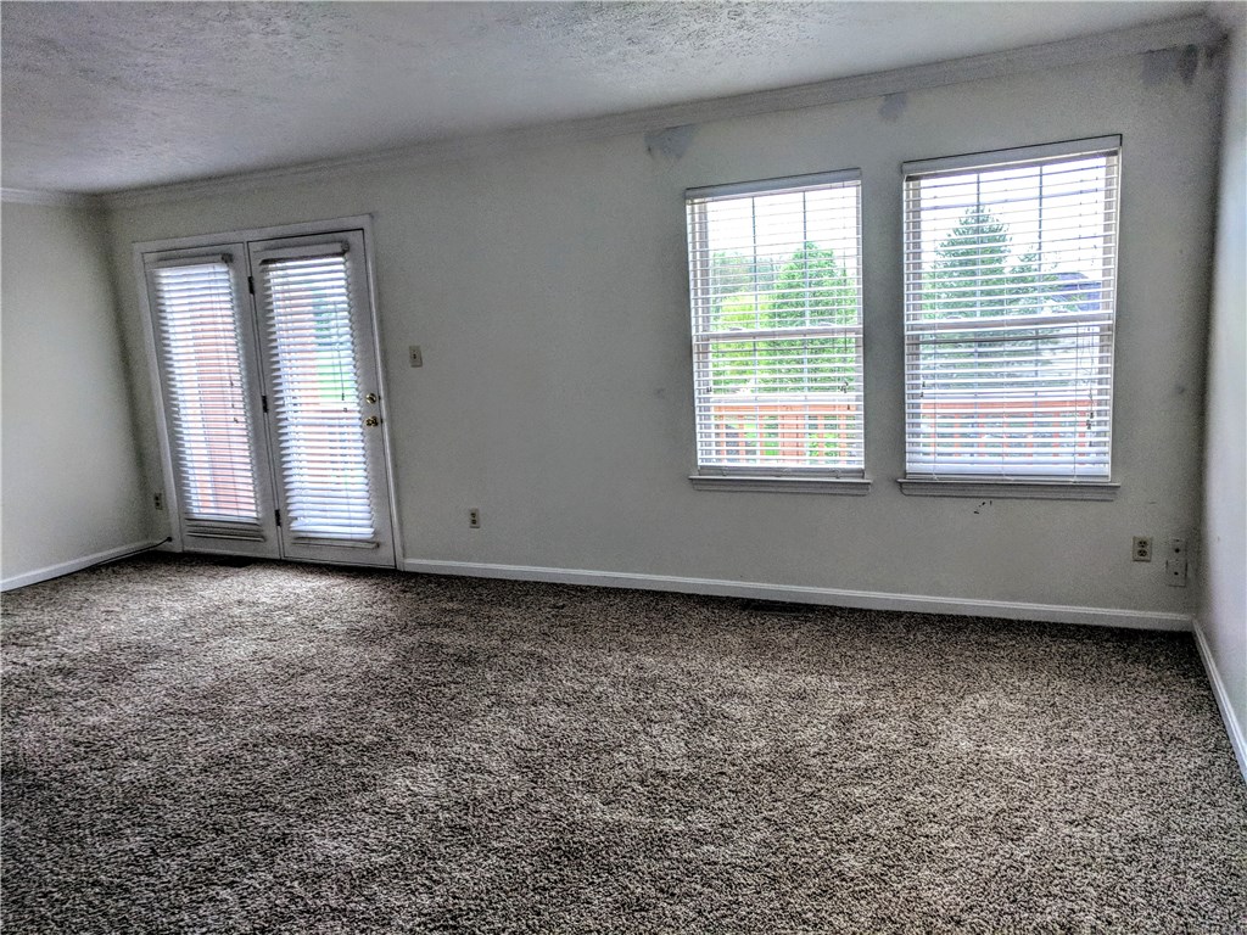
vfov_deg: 53.1
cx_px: 624
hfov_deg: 67.3
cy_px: 468
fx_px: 937
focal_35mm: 26
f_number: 2
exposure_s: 1/120
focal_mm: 4.67
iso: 199
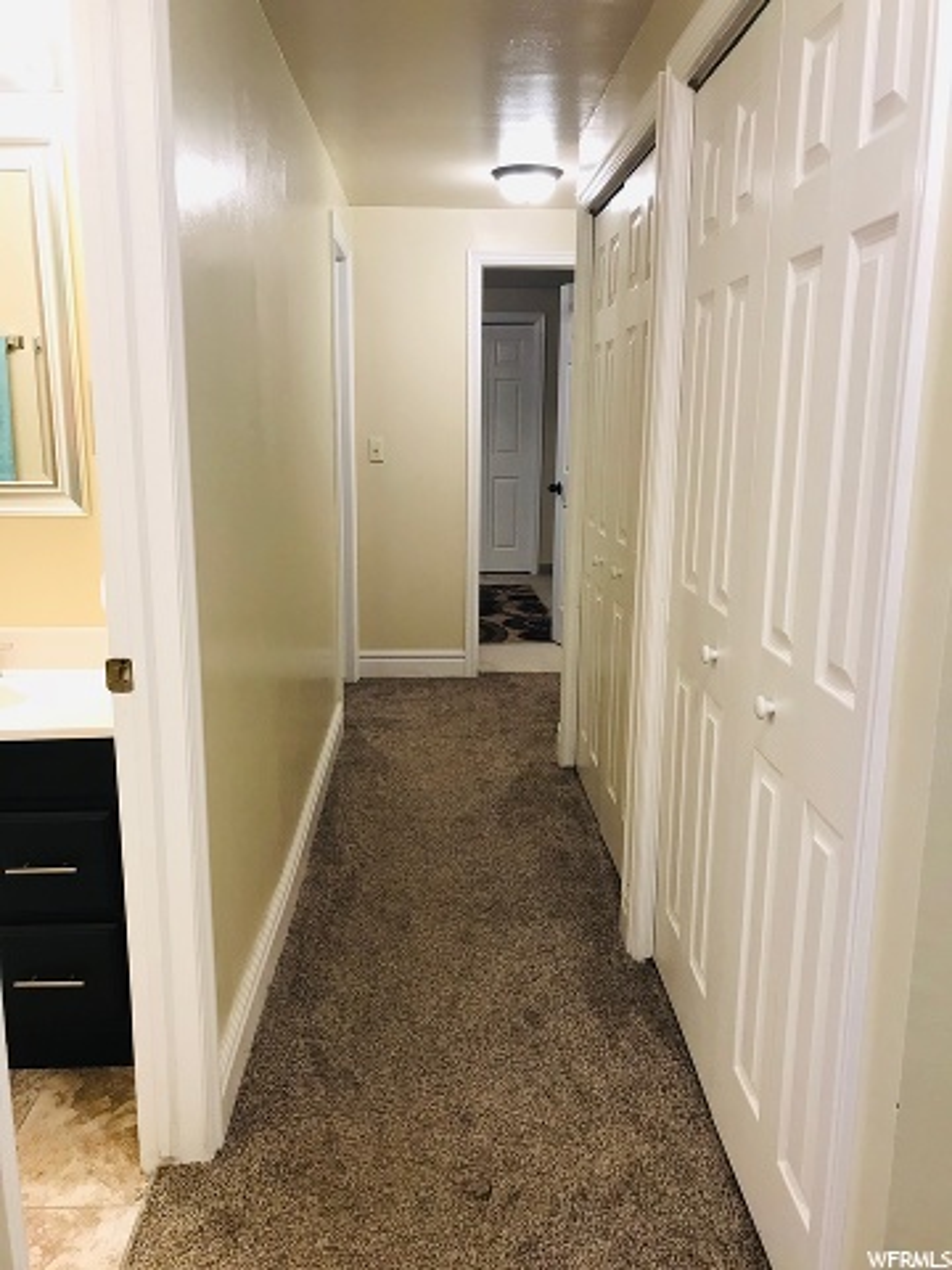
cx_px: 476
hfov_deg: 49.7
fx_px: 1027
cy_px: 635
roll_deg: -0.2
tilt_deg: -11.8
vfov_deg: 63.4
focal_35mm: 28
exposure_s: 1/24
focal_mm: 3.99
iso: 40
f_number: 1.8
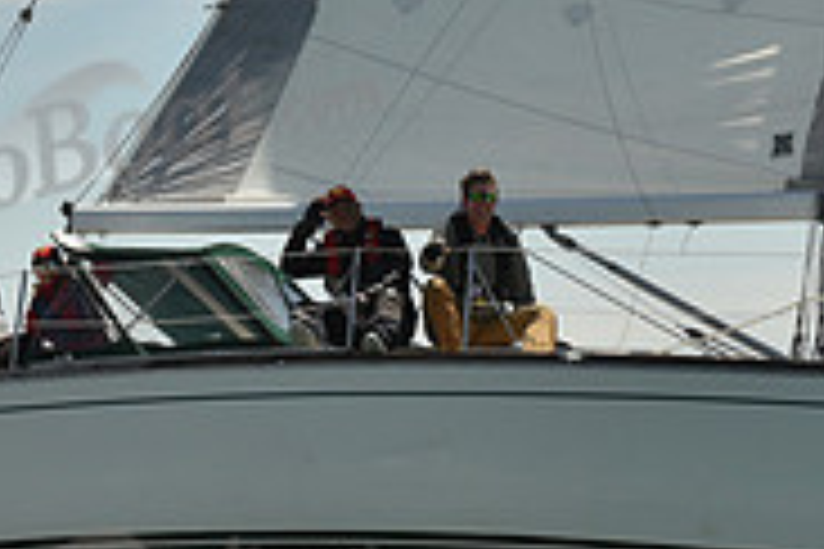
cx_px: 617
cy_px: 326
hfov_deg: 9.3
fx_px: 5081
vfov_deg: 6.2
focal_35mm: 222
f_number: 13
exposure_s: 1/800
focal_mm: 70
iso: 320
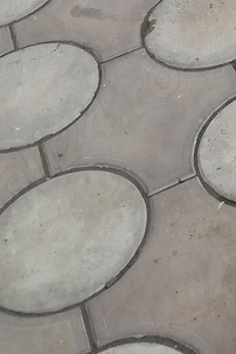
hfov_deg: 11.3
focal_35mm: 110
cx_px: 464
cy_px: -377
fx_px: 1082
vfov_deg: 14.8
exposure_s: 1/100
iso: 100
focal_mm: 5.31
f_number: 1.7
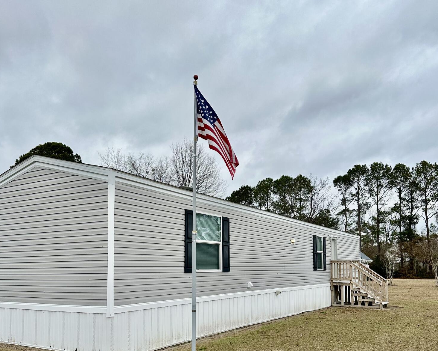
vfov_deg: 45.0
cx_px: 222
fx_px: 415
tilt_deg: +7.2
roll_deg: +2.3
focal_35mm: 32
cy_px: 238
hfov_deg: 55.7
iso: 80
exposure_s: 1/2203
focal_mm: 6.86
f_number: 1.78
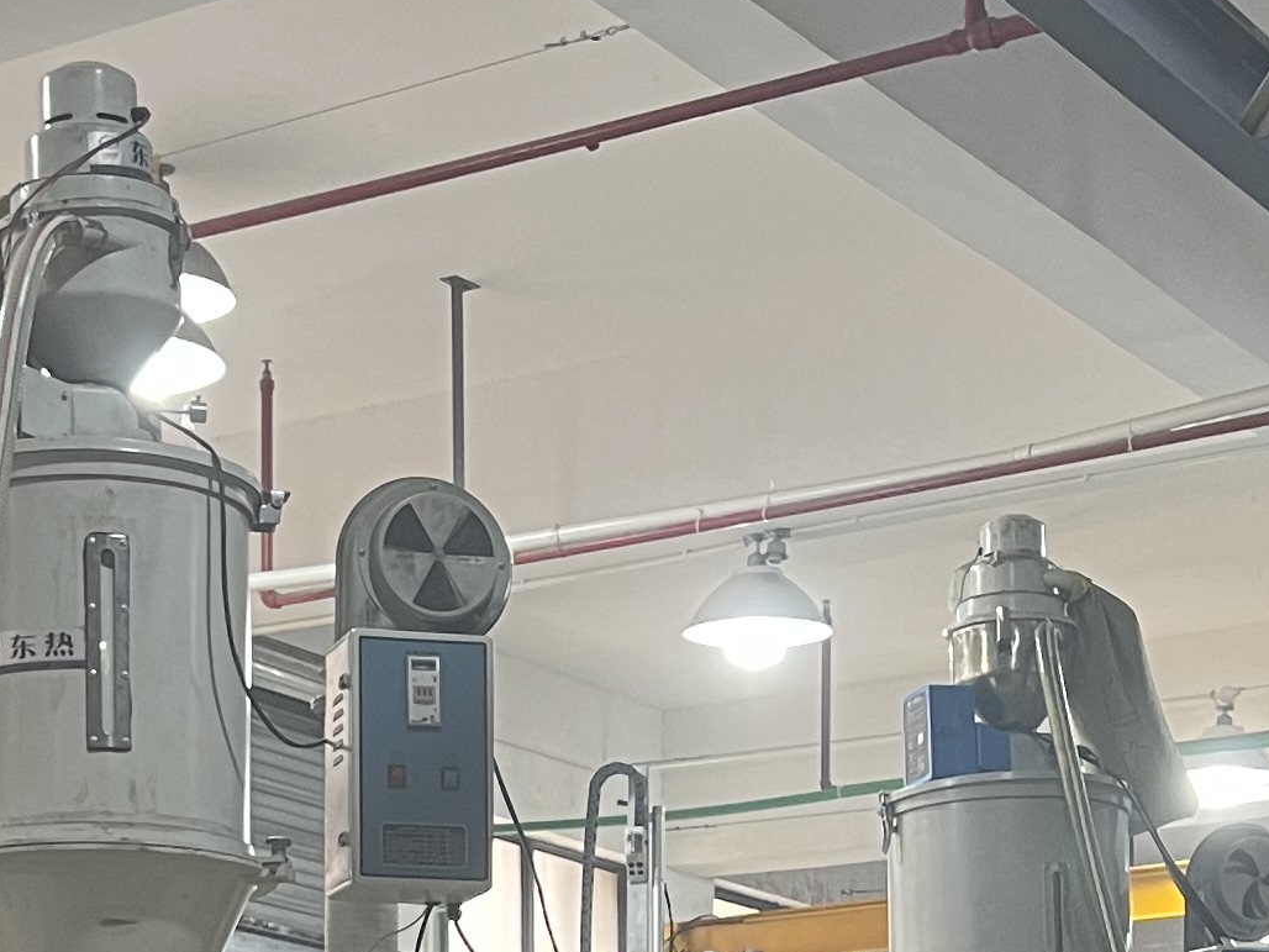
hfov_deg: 19.2
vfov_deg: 14.1
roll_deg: +1.0
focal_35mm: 102
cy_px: 1099
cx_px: 432
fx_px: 3739
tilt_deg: +6.7
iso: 125
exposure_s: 1/50
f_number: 1.5
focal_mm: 5.7
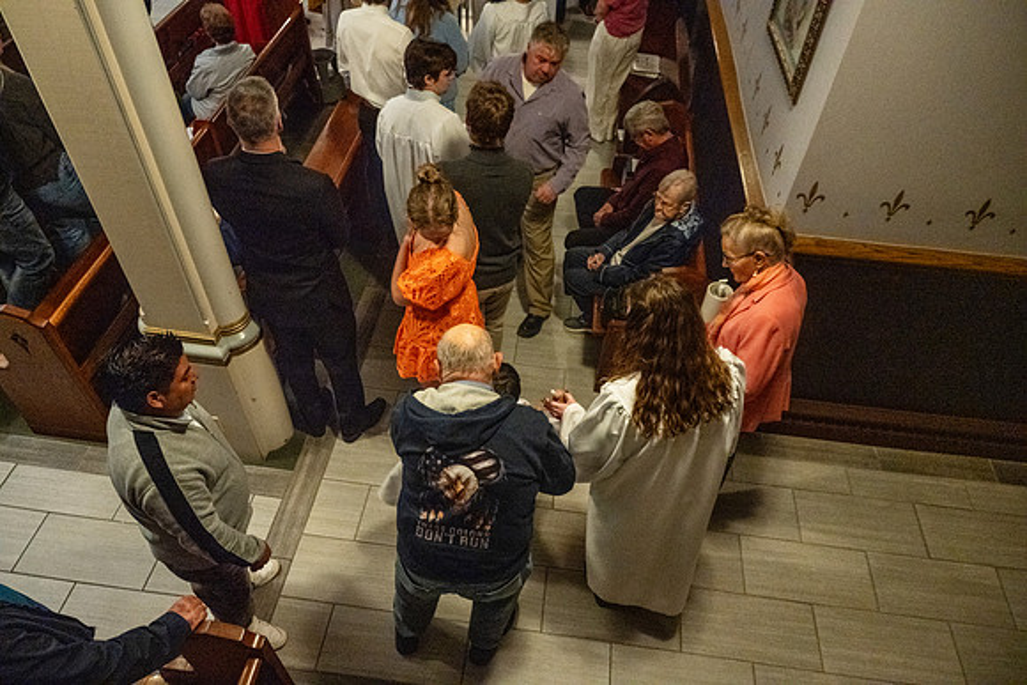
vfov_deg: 50.4
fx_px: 728
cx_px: 514
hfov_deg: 70.4
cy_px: 342
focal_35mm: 26
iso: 5000
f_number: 6.3
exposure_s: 1/60
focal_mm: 25.5
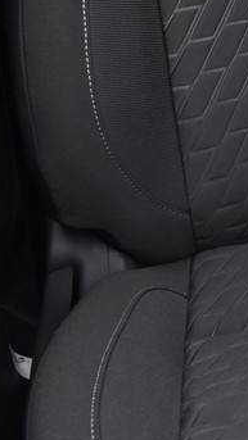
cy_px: -8
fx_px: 970
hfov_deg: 12.0
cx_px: 583
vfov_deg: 24.4
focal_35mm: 83
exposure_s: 1/30
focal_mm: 17
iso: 400
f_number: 5.6
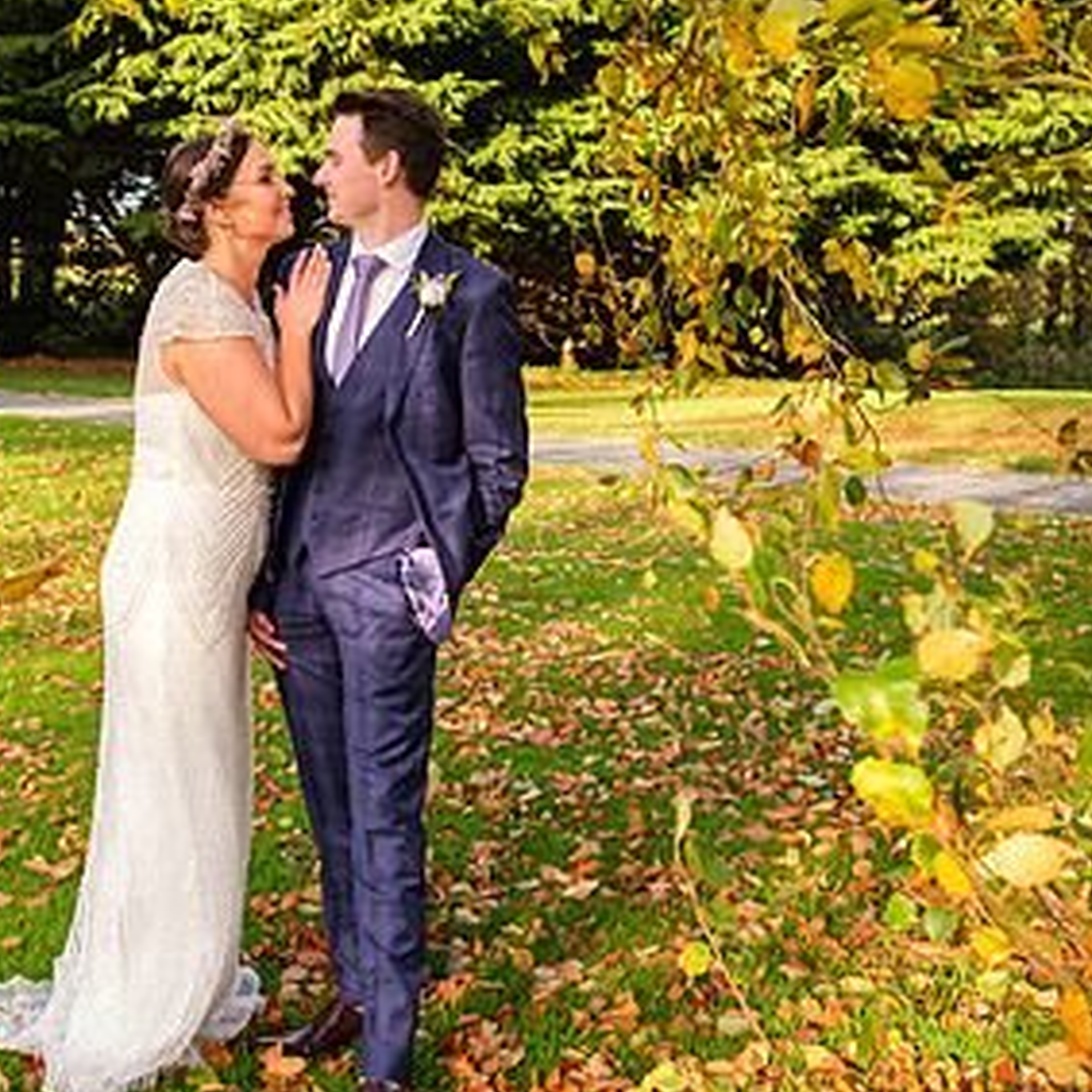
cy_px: 407
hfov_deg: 33.9
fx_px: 1749
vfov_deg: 34.5
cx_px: 265
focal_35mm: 49
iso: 400
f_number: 2.8
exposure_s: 1/320
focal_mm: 16
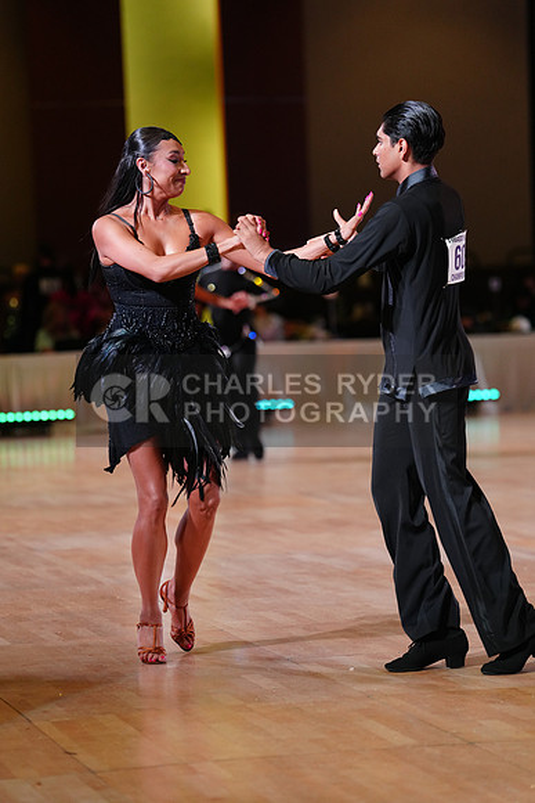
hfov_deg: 10.2
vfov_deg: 15.2
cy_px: 402
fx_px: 3007
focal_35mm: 135
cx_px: 268
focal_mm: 135
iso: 2000
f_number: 2.8
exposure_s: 1/400
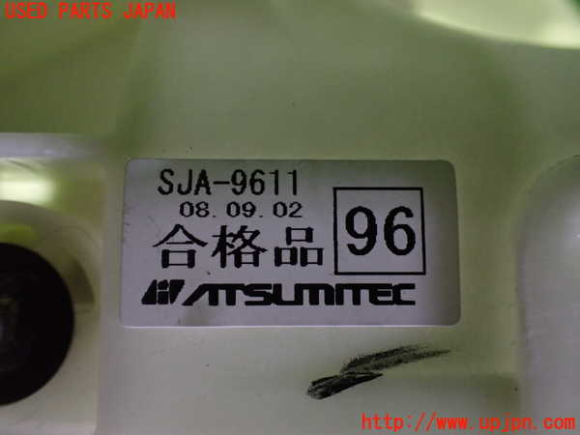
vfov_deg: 46.8
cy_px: 218
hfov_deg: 60.0
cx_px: 290
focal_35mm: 30
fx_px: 503
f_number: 2.3
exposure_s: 1/30
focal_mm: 5.4
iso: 1000
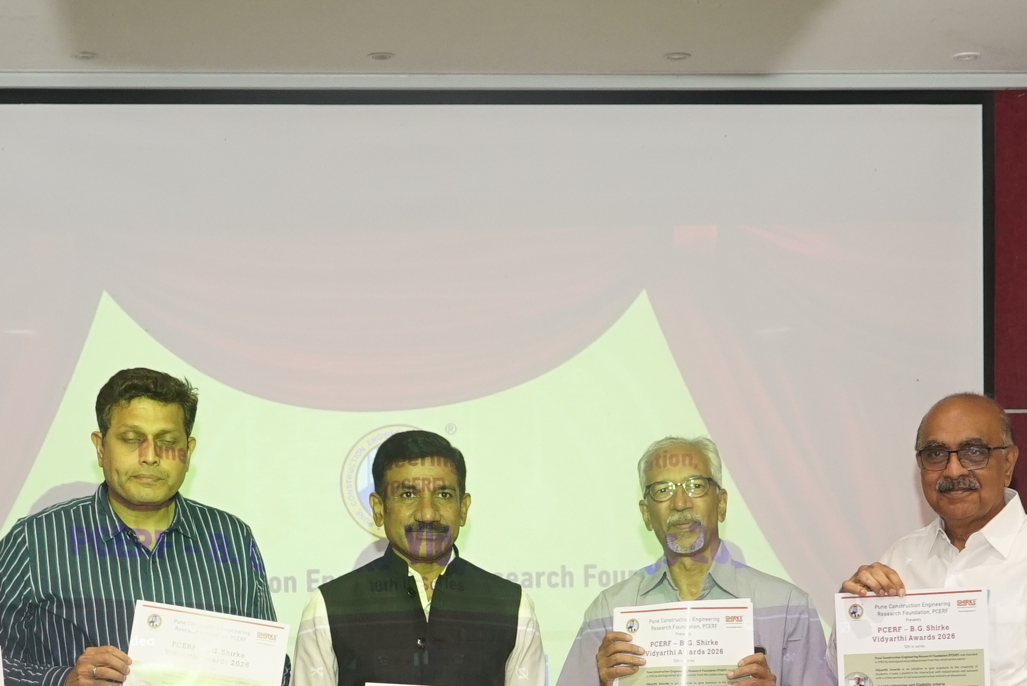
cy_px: 719
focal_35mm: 85
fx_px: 2426
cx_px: 447
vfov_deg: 15.7
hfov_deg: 23.9
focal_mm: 38
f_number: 6.3
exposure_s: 1/60
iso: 2000
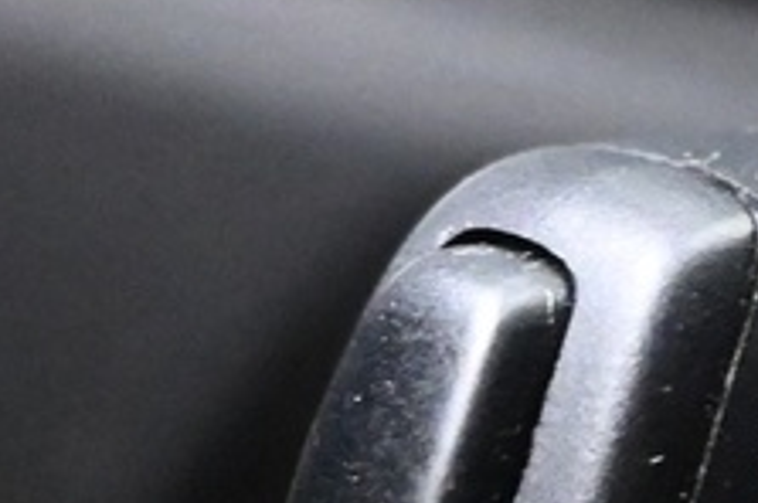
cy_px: 425
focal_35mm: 186
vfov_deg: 7.4
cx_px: 1108
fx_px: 3903
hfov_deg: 10.7
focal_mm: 17
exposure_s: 1/5
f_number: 3.5
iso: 5000
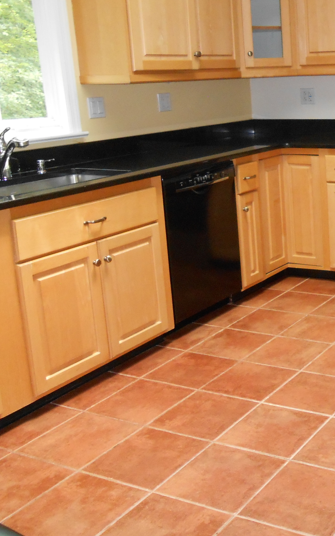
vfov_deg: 45.1
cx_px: 366
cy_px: 219
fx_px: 643
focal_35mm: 44
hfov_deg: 26.9
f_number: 3.5
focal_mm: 4.6
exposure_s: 1/25
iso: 320
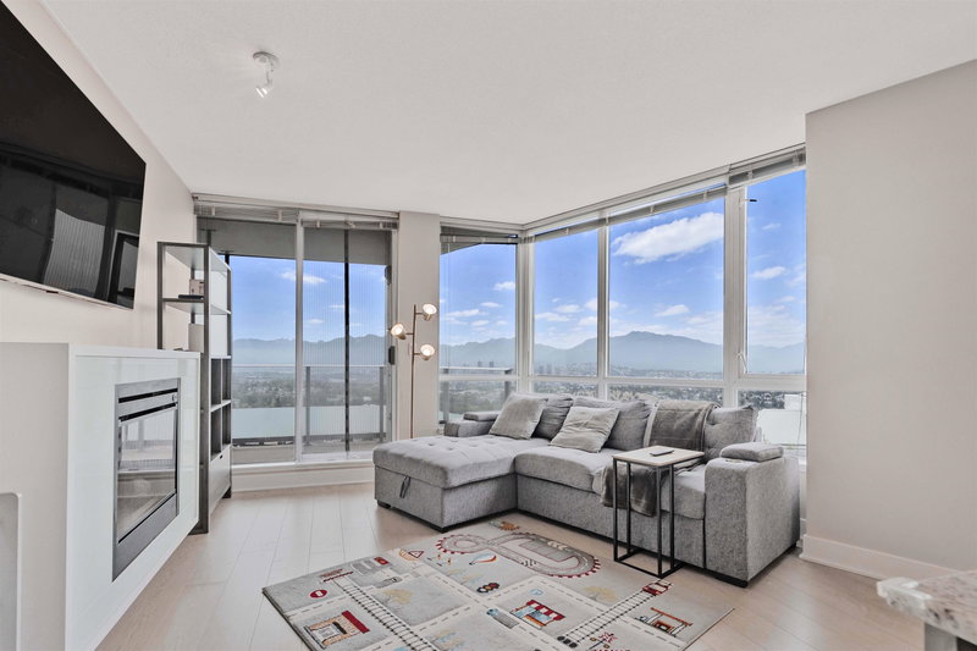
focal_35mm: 17
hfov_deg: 93.3
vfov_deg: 70.4
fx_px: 461
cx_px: 488
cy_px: 326
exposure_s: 1/125
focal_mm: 17
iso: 640
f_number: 6.3
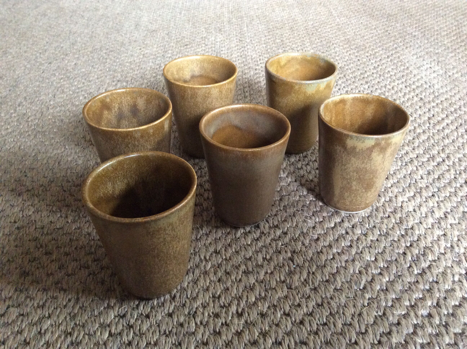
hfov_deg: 56.9
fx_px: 431
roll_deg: +1.3
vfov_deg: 44.1
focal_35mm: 32
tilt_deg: -38.0
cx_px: 234
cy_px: 174
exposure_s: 1/20
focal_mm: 3.3
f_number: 2.4
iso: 320
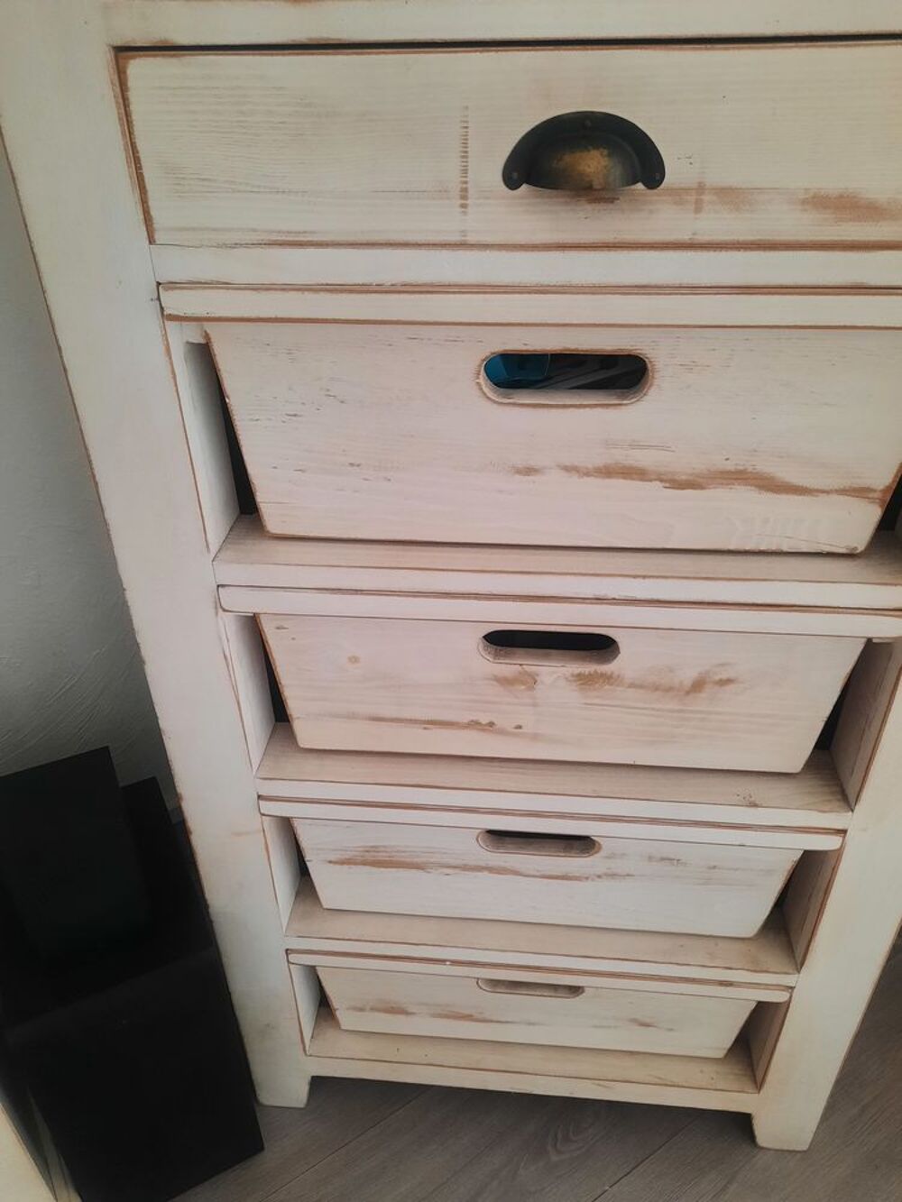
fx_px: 868
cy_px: 601
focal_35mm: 25
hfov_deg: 54.9
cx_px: 451
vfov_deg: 69.4
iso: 320
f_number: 2
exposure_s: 1/50
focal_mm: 4.6
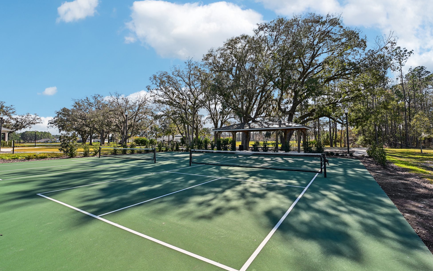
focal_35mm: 17
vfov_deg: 69.5
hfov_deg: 95.9
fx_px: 195
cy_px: 133
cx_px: 220
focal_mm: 15.5
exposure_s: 1/180
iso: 200
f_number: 8
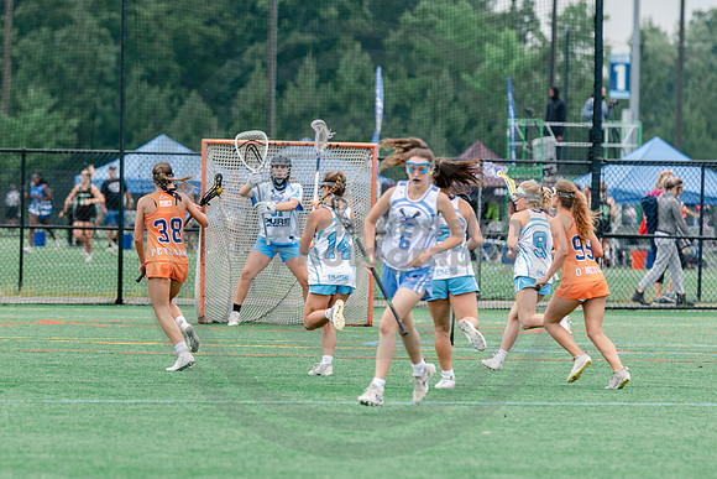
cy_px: 295
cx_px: 175
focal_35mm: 416
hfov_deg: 5.0
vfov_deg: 3.3
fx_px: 8277
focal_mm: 200
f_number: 3.2
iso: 250
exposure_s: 1/640
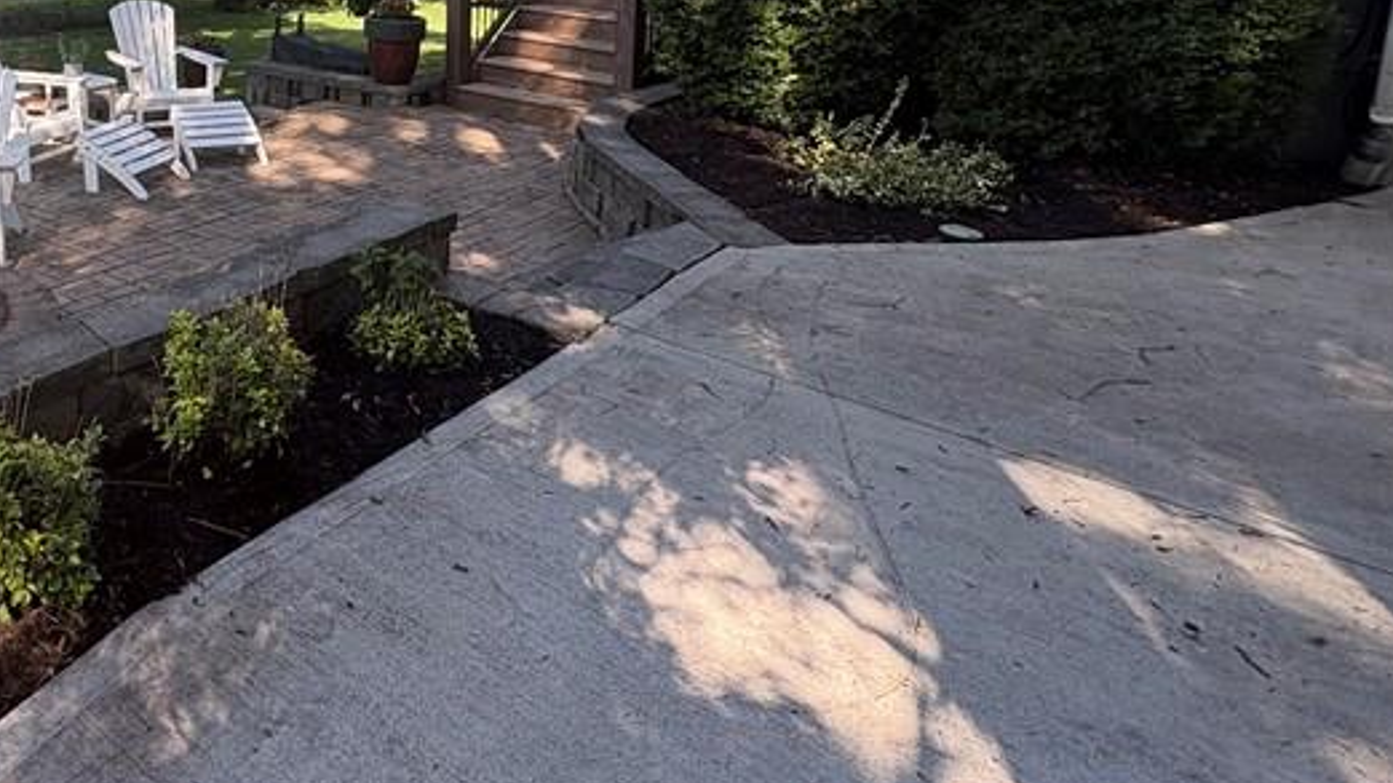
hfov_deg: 58.2
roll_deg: +0.2
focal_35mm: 30
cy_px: 53
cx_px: 233
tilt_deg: -10.7
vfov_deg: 36.1
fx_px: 1108
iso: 64
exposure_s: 1/296
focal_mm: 2.22
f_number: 2.2
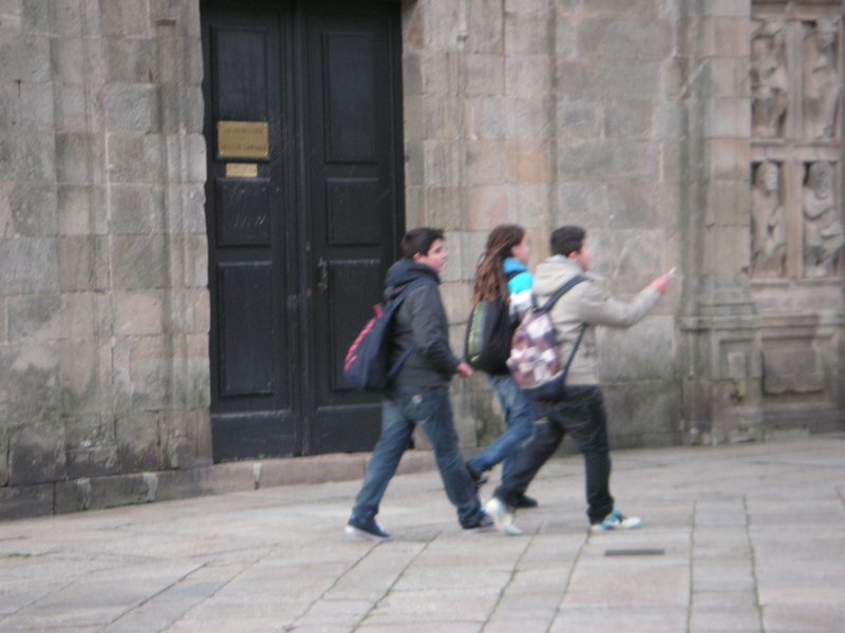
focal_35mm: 114
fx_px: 2783
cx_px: 422
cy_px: 316
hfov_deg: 17.3
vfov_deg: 13.0
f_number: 4
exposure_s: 1/114
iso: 100
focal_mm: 18.9
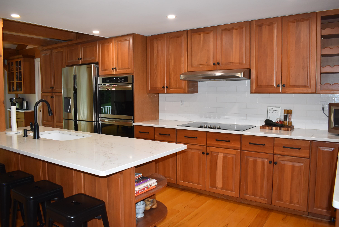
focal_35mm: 27
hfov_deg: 67.3
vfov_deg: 48.0
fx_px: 254
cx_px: 170
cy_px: 114
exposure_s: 1/80
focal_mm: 18
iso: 800
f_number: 4.5
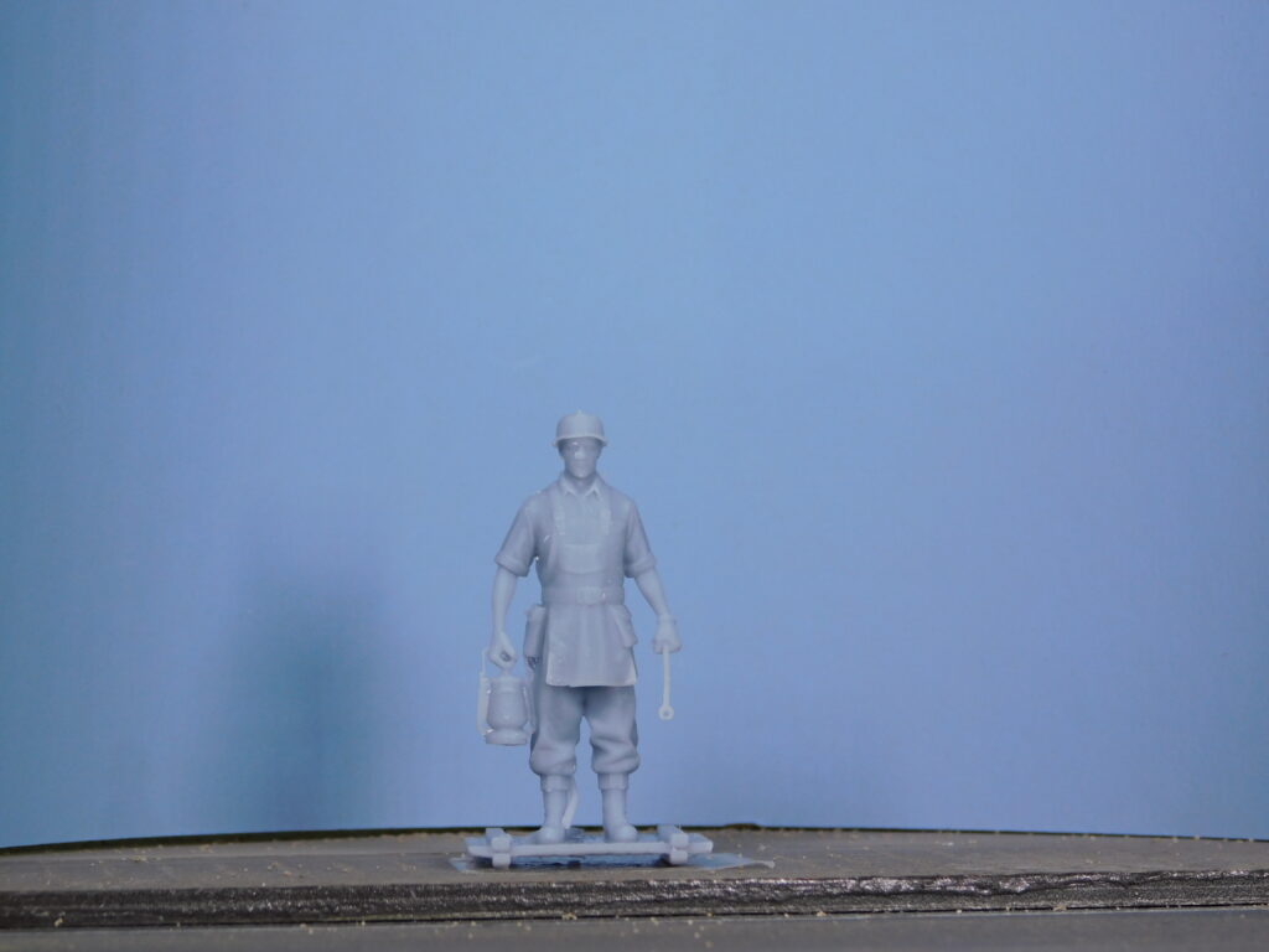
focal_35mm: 134
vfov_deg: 11.1
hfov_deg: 14.7
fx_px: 4912
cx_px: 634
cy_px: 476
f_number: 5
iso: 125
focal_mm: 23.7
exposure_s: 1/50
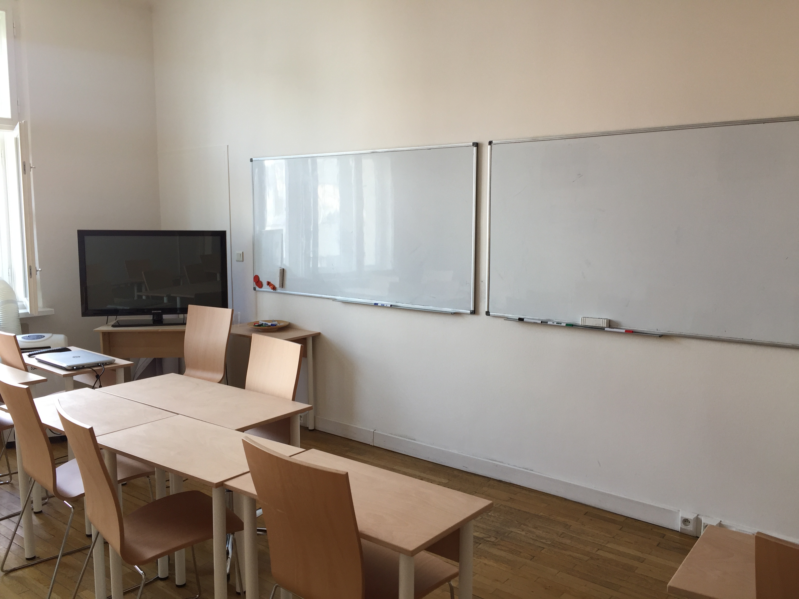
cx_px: 400
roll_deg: -0.6
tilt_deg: -6.8
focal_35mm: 29
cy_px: 300
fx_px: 669
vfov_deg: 48.2
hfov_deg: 61.7
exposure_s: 1/50
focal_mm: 4.15
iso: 40
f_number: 2.2
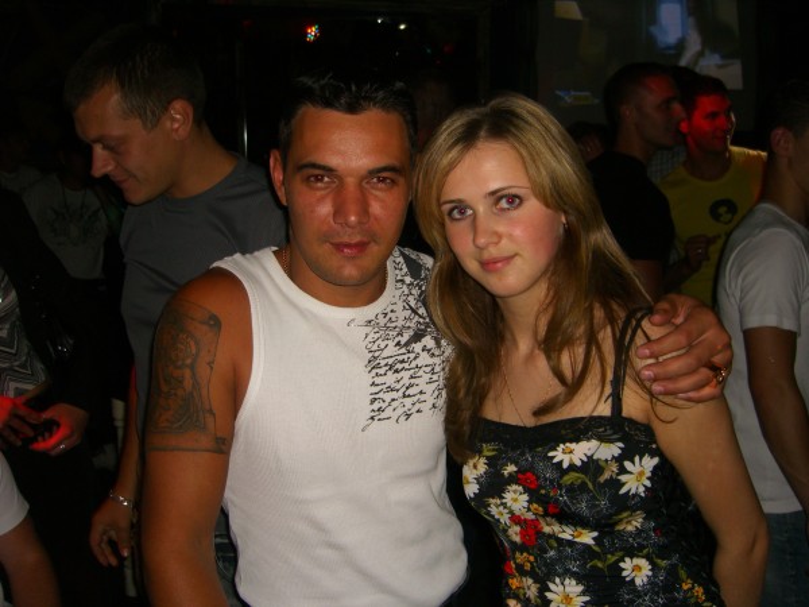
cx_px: 404
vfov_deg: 37.7
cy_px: 304
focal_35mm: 38
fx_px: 888
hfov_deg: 49.0
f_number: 2.8
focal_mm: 7.9
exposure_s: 1/60
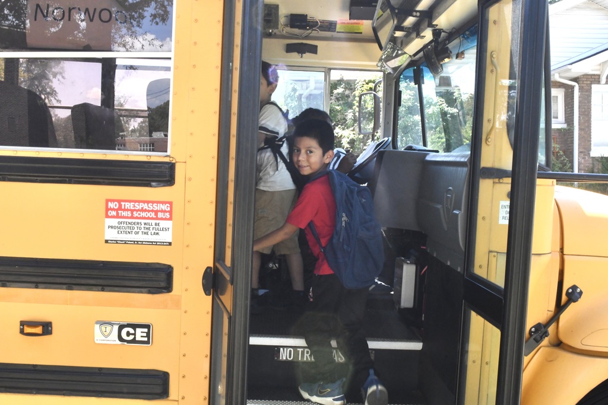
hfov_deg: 49.5
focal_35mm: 39
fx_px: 659
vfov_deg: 34.2
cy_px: 202
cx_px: 304
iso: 3200
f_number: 22
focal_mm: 26
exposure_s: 1/100
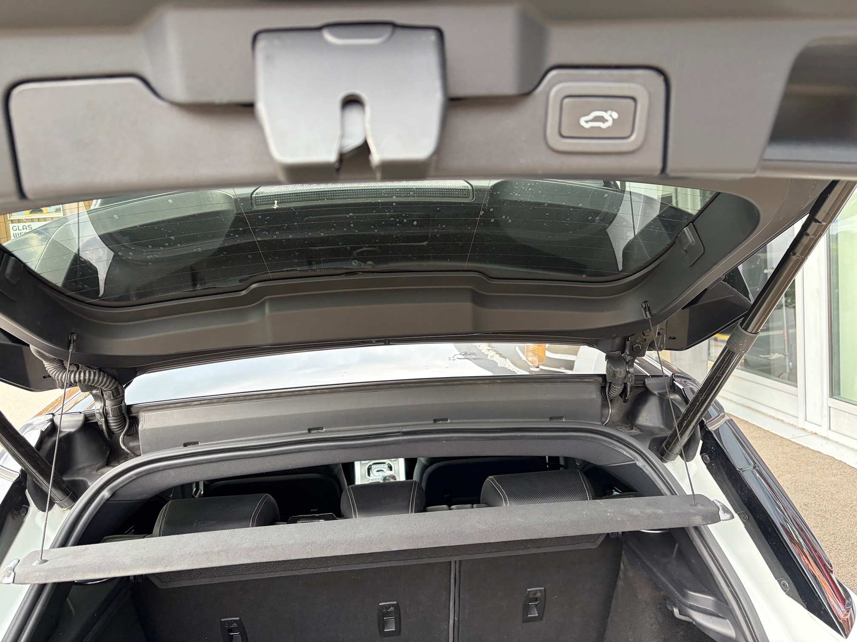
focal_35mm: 26
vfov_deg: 53.1
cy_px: 321
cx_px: 428
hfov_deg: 67.3
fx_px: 644
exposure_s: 1/147
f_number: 1.6
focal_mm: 5.96
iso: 125
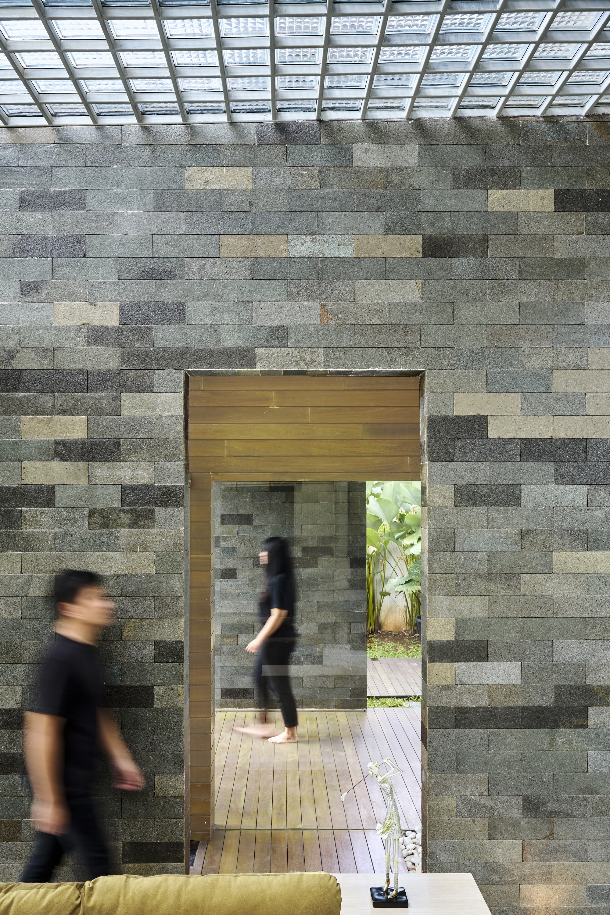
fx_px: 788
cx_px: 305
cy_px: 458
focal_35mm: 31
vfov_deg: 60.3
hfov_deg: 42.3
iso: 64
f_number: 8
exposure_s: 1/10
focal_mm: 31
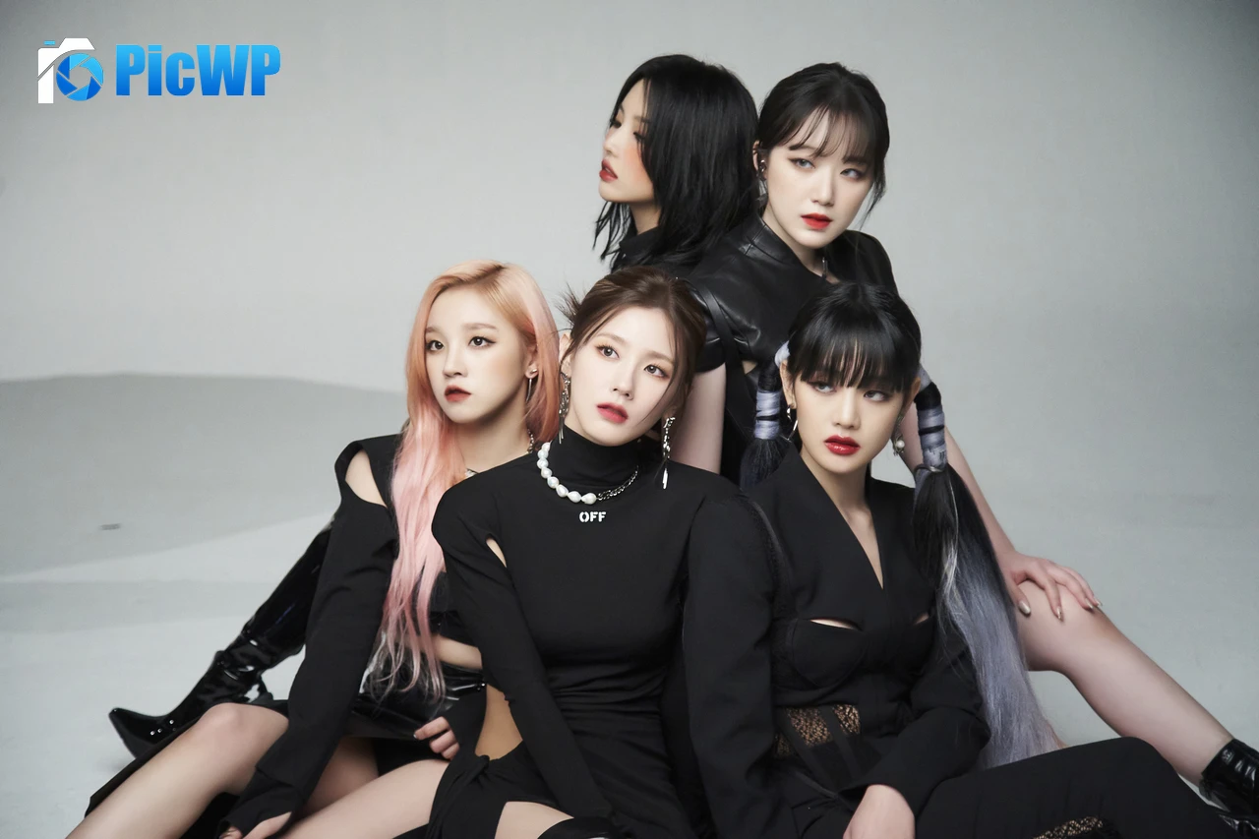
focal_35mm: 80
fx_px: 2797
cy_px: 420
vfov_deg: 17.1
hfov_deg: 25.4
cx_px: 630
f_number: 4
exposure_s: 1/160
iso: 6400
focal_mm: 80
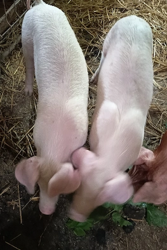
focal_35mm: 38
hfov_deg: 35.1
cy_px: 124
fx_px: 264
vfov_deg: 50.7
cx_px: 77
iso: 3108
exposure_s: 1/16.7
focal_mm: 5.27
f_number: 1.7
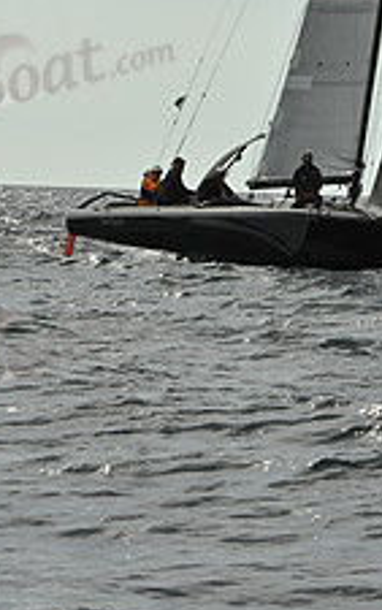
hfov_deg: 3.7
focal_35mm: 354
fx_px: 5885
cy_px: -87
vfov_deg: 5.9
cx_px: 316
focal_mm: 135
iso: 320
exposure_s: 1/1000
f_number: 13
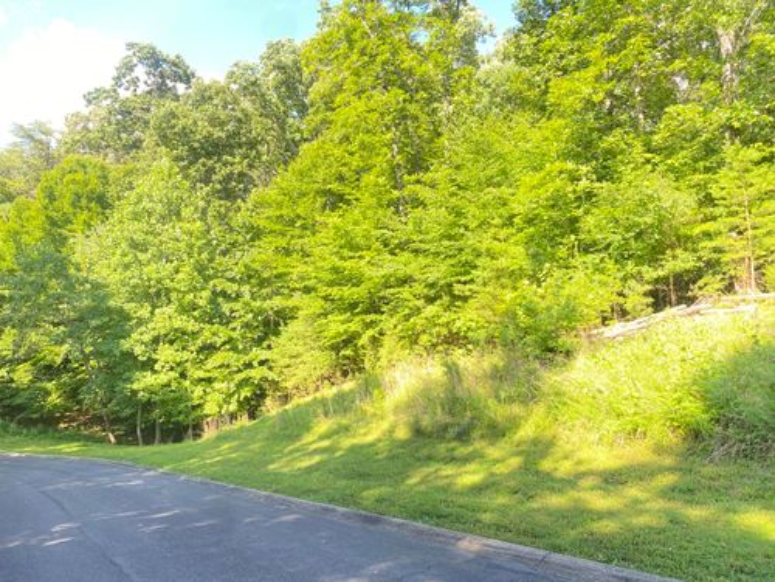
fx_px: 582
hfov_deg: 67.3
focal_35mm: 26
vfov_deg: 53.1
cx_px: 388
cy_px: 291
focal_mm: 4.25
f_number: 1.8
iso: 40
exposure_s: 1/121
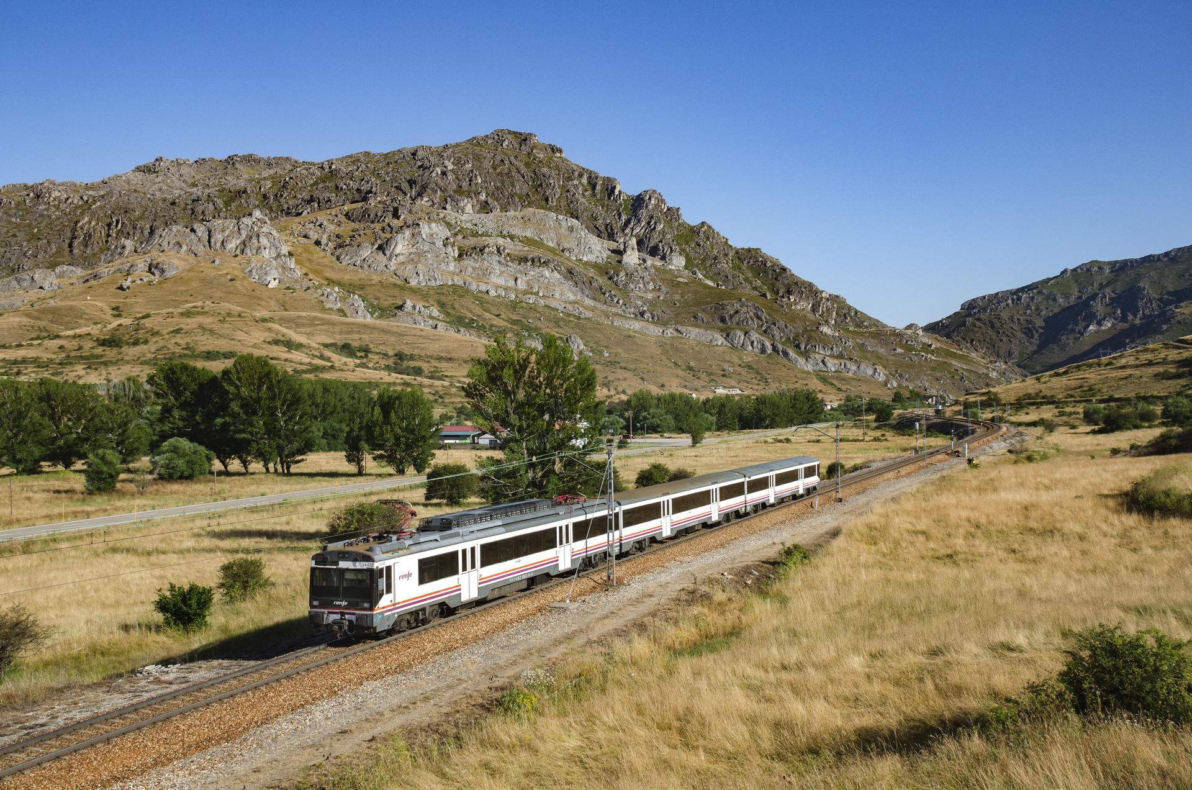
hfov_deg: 49.6
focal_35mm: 39
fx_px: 1289
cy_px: 395
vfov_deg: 34.1
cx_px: 596
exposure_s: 1/800
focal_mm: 26
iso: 320
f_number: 9
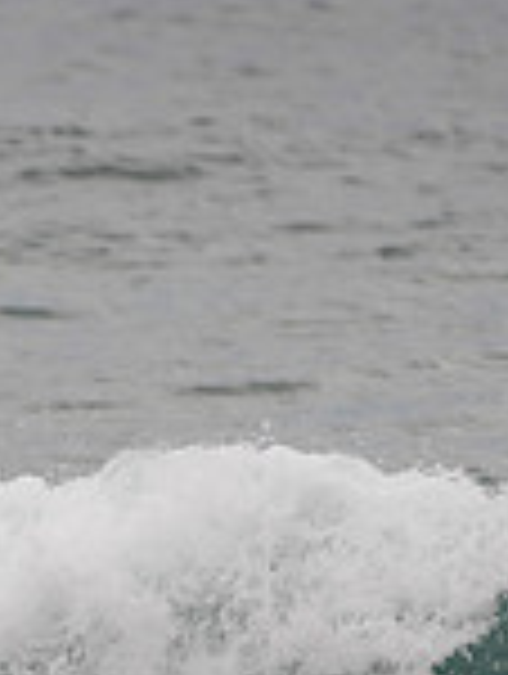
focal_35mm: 1855
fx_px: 36194
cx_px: -148
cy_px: 794
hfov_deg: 0.8
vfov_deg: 1.1
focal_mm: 500
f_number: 5.6
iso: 180
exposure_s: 1/320
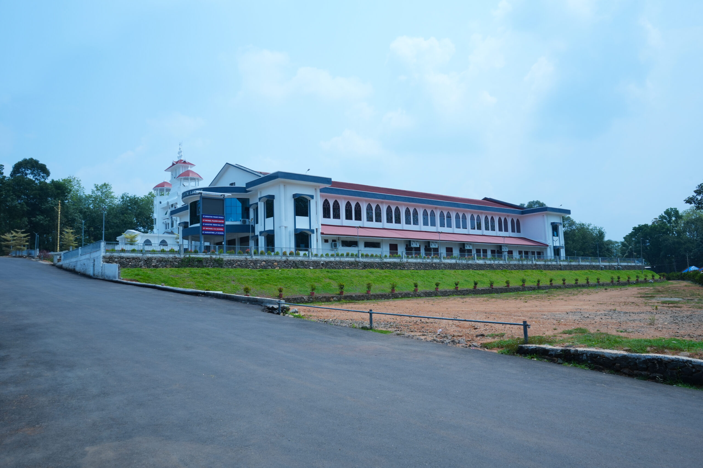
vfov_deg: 46.4
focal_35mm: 28
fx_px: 547
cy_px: 234
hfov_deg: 65.5
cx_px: 352
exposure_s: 1/320
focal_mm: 28
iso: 200
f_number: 13
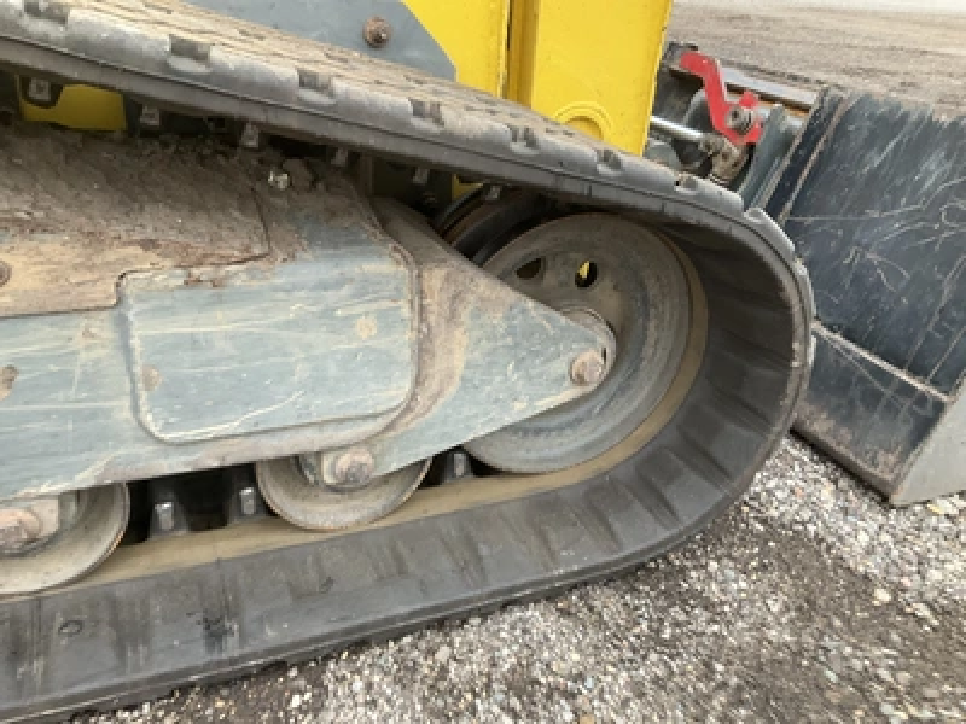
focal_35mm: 29
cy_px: 362
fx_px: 809
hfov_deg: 61.7
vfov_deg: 48.2
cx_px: 483
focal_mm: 3
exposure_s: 1/60
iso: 80
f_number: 1.8
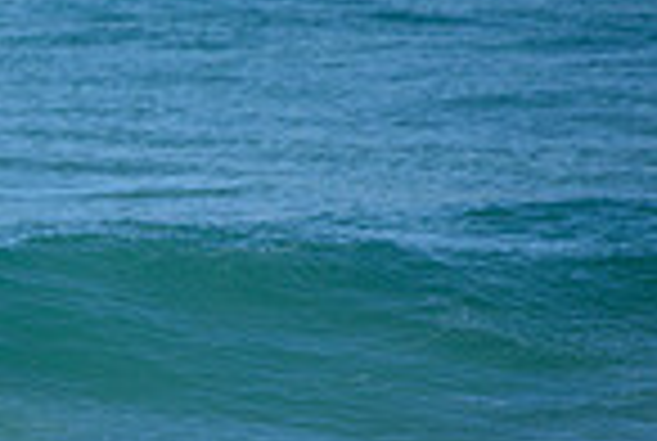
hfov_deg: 1.0
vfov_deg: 0.7
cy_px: 439
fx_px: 36245
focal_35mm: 1982
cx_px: -644
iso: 250
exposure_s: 1/2000
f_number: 5.6
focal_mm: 500
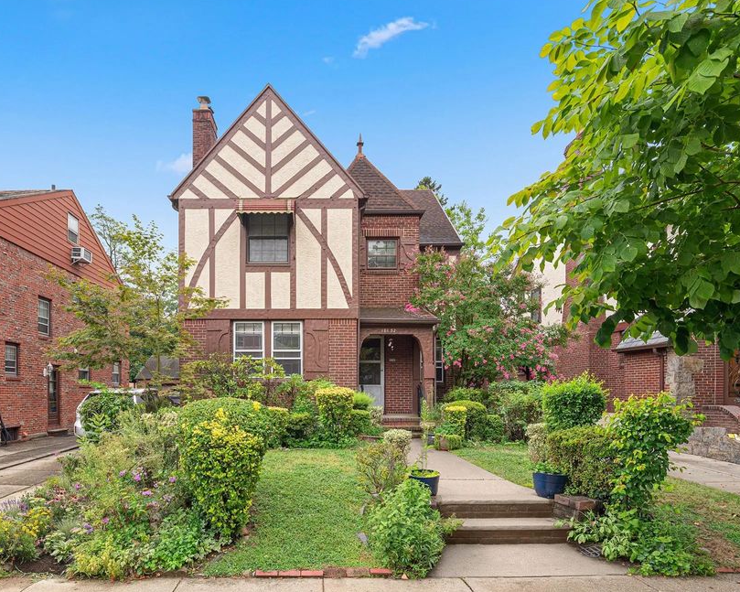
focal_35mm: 19
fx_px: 416
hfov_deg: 82.6
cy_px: 298
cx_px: 310
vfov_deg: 70.8
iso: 100
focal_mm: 16
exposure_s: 1/30
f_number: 8
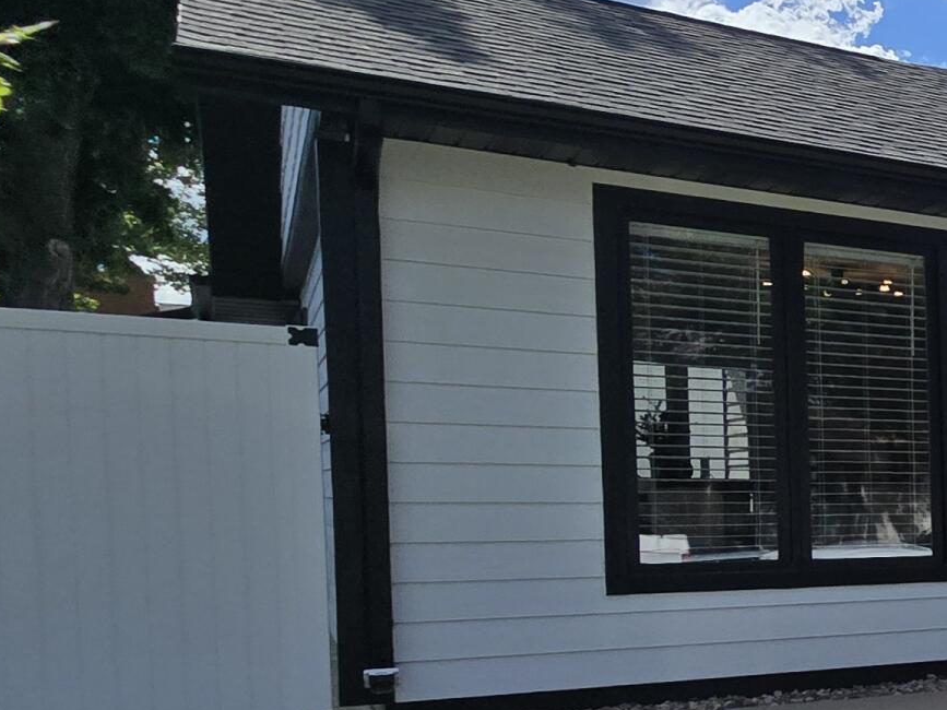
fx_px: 1231
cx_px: 1591
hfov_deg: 24.6
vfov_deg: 31.5
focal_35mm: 45
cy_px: 554
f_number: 2.2
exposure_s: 1/4456
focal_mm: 2.2
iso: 50
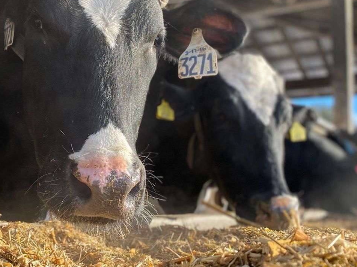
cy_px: 145
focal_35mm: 35
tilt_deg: +6.4
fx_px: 361
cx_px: 124
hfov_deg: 51.8
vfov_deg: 40.7
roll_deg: -1.5
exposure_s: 1/397
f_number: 1.8
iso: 32
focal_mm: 4.25
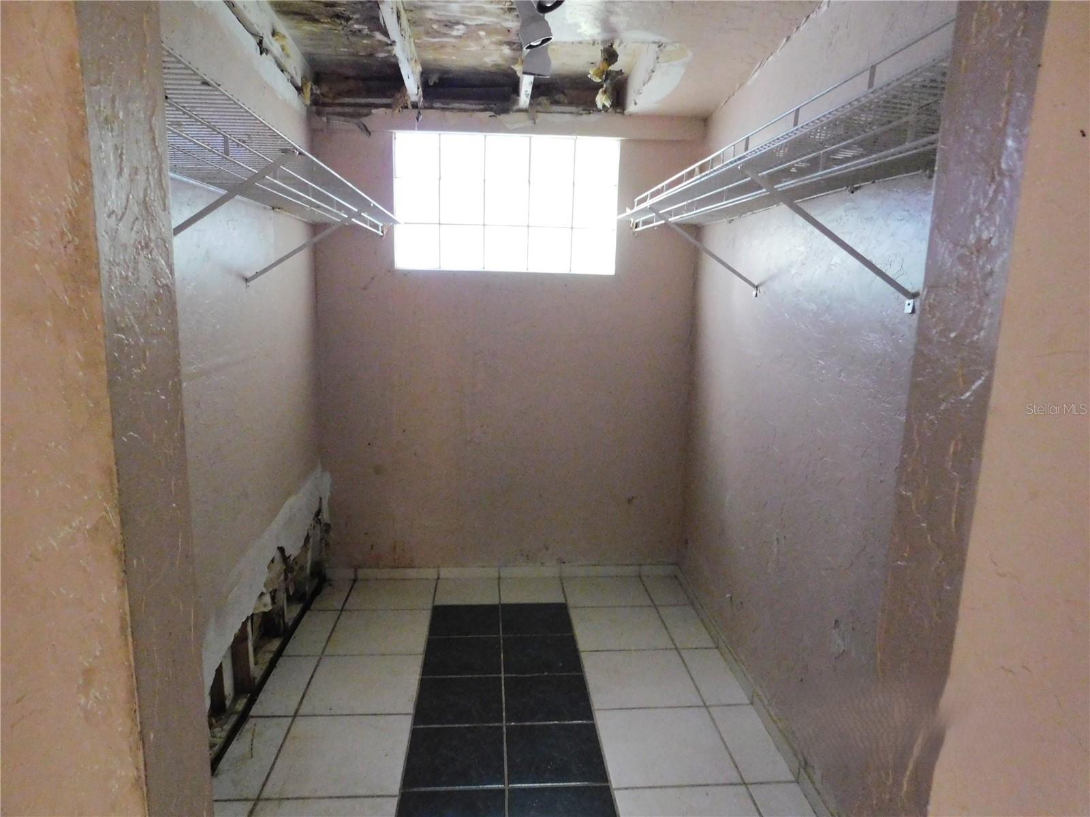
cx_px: 545
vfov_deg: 58.9
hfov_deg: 73.9
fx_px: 724
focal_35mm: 23
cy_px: 408
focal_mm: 4
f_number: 3
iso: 800
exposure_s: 1/3
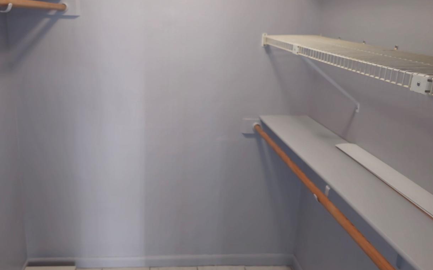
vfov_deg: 39.3
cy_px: 109
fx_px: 378
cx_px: 165
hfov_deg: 59.0
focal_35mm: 32
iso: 640
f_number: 1.7
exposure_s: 1/40
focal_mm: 6.3
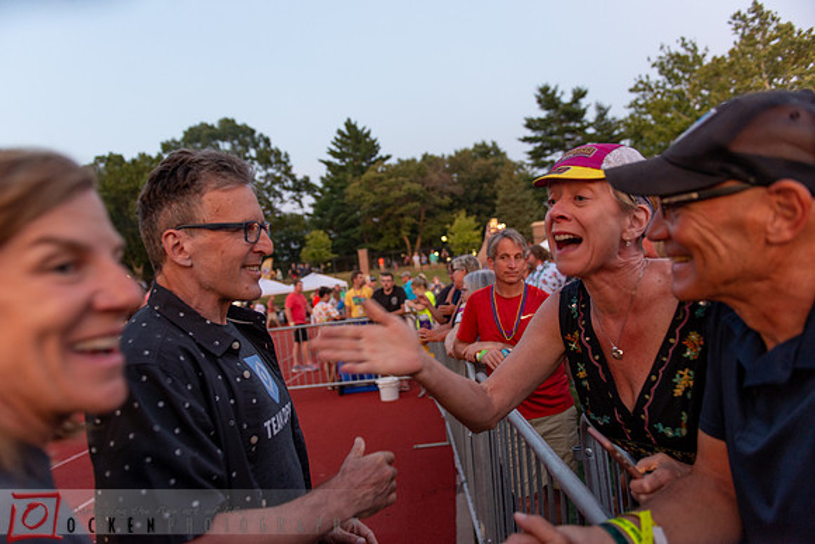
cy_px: 272
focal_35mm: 24
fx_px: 543
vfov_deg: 53.2
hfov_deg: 73.7
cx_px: 408
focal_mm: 24
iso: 800
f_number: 2.8
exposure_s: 1/40
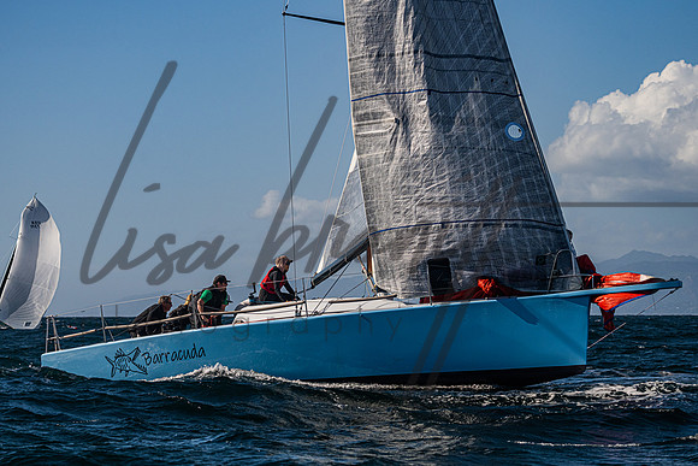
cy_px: 235
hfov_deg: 16.3
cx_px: 340
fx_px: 2440
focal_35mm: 126
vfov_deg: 10.9
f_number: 6.3
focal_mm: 110
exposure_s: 1/5000
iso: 320
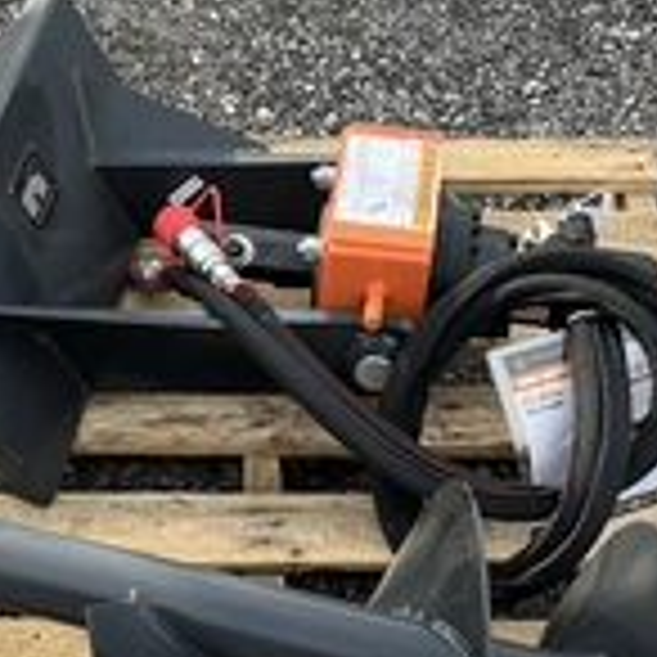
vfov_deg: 24.3
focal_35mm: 70
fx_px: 1503
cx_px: 310
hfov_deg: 24.7
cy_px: 508
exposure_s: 1/243
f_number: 1.8
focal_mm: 3
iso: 20
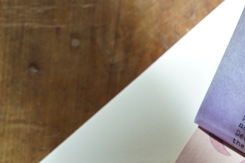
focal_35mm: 139
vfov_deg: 9.8
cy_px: 184
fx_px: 946
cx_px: 337
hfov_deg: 14.1
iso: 160
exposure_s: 1/60
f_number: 4
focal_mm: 44
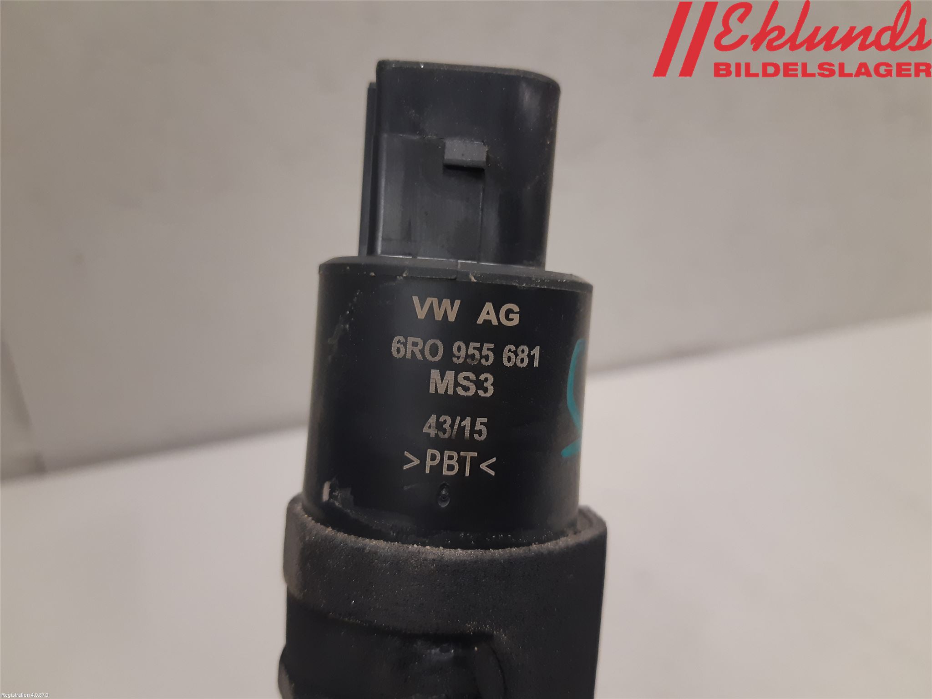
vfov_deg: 53.1
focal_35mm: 26
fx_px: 700
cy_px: 350
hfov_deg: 67.3
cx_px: 466
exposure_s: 1/50
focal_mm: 3.93
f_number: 1.7
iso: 160
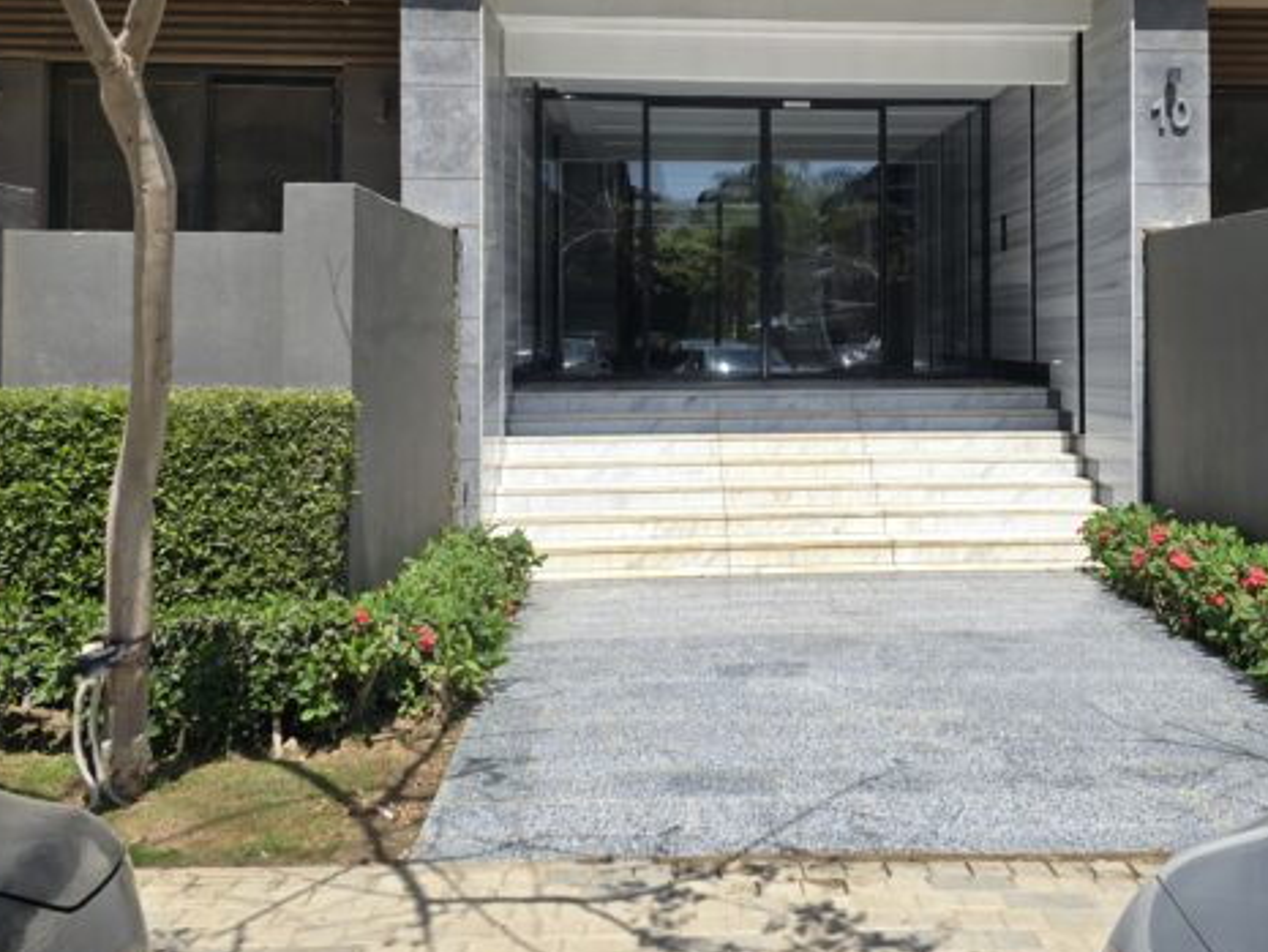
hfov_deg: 48.5
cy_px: 273
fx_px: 1392
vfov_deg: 37.1
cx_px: 788
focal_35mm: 38
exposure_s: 1/754
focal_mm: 6.3
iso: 12
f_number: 1.7
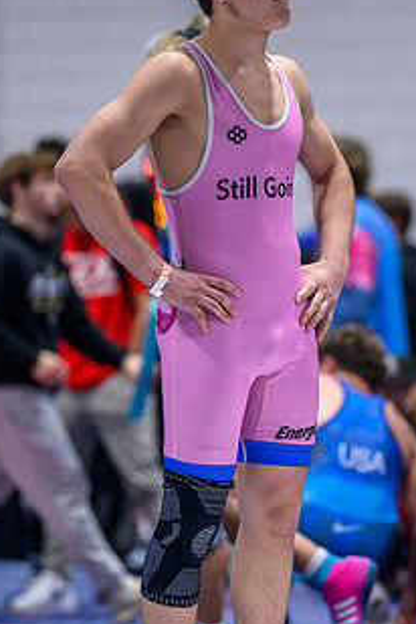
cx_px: 251
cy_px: 347
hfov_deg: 2.9
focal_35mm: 474
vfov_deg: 4.3
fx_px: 8215
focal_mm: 200
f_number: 2.8
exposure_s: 1/640
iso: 2500
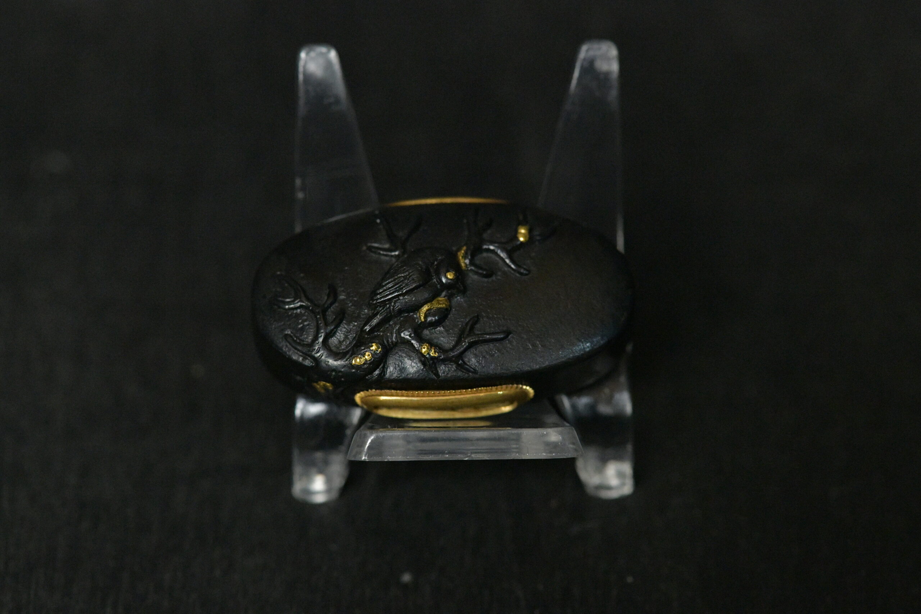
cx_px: 460
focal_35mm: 105
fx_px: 2686
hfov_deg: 19.5
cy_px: 307
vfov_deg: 13.0
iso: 12800
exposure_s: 1/125
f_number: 10
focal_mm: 105
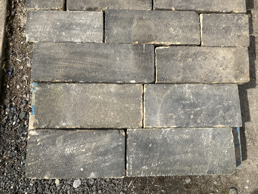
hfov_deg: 63.4
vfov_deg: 49.7
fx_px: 209
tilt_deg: -80.4
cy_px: 97
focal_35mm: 28
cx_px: 129
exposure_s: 1/1245
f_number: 1.8
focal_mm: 3.99
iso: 32
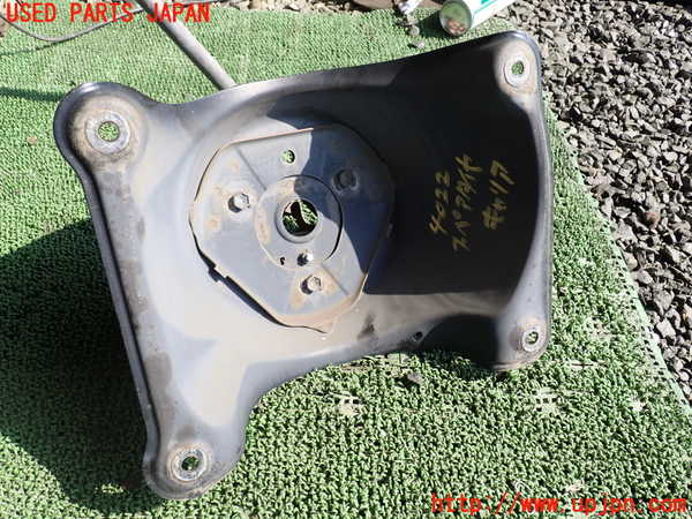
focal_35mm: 30
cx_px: 346
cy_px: 260
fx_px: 600
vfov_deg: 46.8
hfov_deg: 60.0
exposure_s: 1/250
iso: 100
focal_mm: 5.4
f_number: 3.2
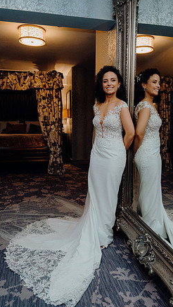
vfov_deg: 67.9
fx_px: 229
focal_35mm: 28
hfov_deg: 41.4
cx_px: 92
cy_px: 154
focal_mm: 26
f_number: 3.5
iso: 2500
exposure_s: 1/160
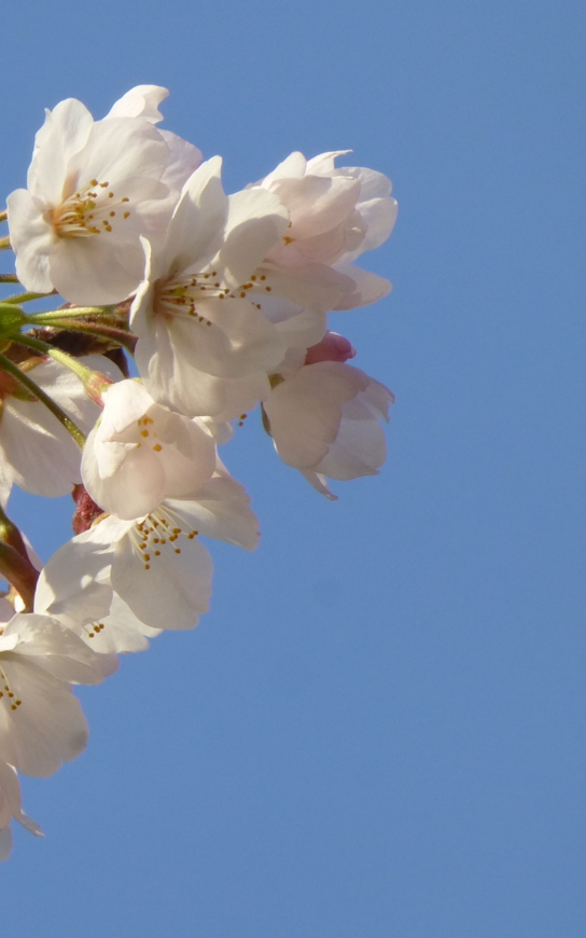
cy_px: 571
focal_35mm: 889
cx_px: -72
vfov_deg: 2.4
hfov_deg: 1.5
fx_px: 22709
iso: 100
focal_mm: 81.7
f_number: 6.3
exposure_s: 1/250
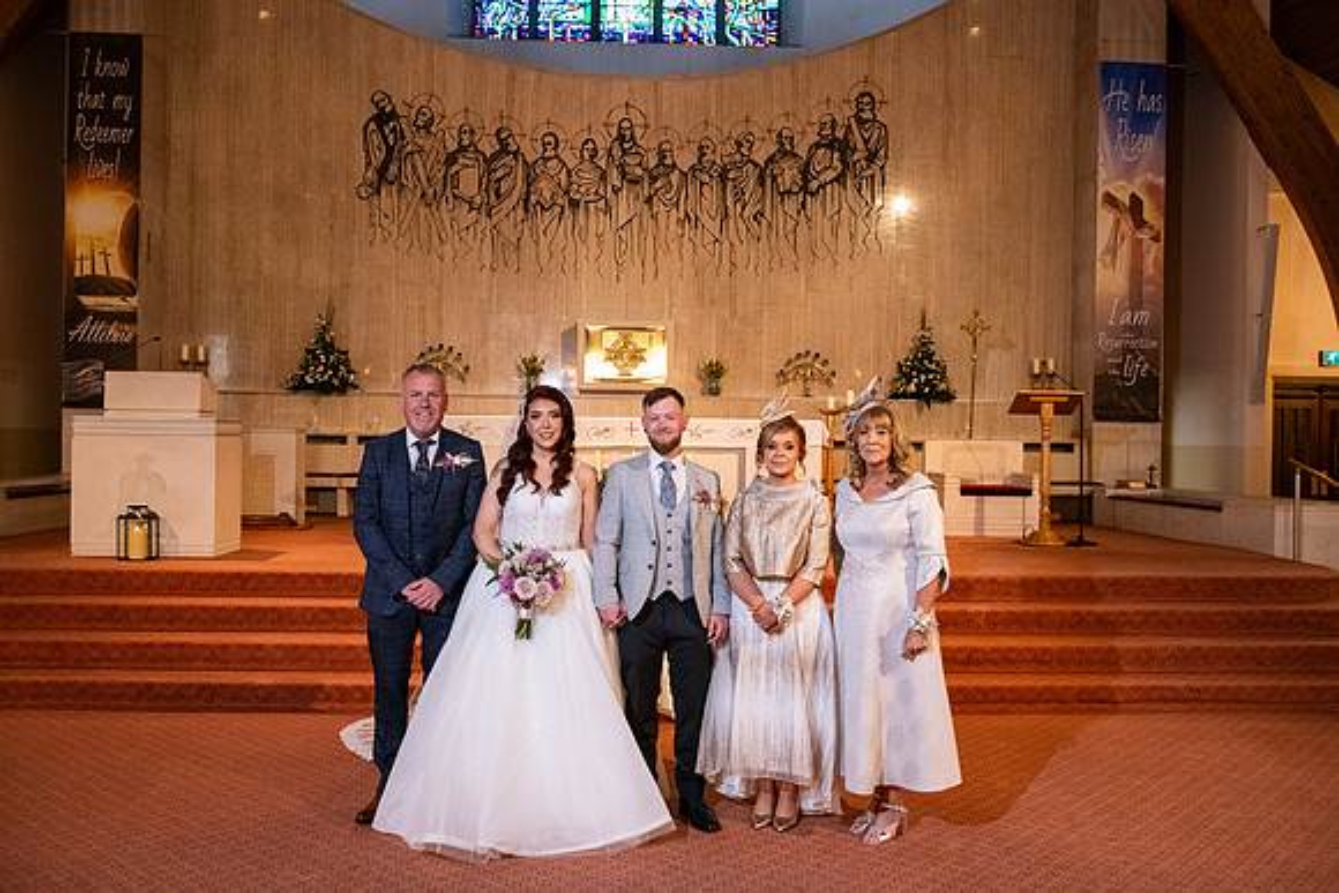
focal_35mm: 32
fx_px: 1190
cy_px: 446
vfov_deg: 41.1
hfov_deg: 58.7
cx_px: 670
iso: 2000
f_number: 5
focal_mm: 32
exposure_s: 1/160
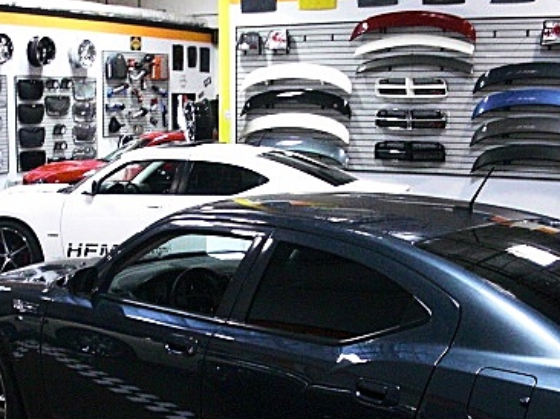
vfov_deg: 23.2
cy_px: 278
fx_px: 1019
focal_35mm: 63
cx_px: 259
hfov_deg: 30.7
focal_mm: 6.3
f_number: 2.8
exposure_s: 1/60
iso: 800
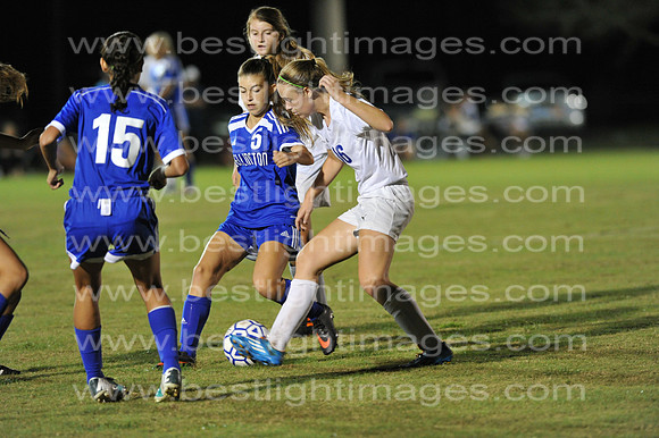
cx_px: 330
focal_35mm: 300
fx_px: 5488
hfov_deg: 6.9
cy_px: 219
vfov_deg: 4.6
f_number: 4
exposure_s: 1/400
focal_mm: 300
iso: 5000
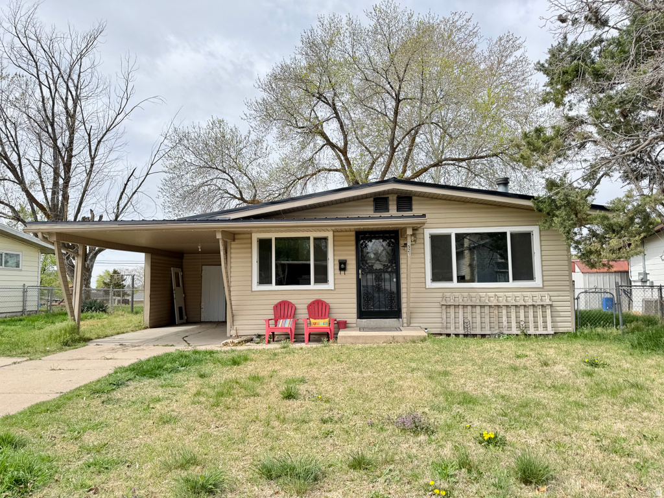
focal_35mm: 24
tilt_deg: +3.6
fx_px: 460
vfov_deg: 56.8
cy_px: 249
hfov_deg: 71.6
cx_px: 332
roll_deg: +0.2
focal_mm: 6.76
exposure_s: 1/1524
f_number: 1.78
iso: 80
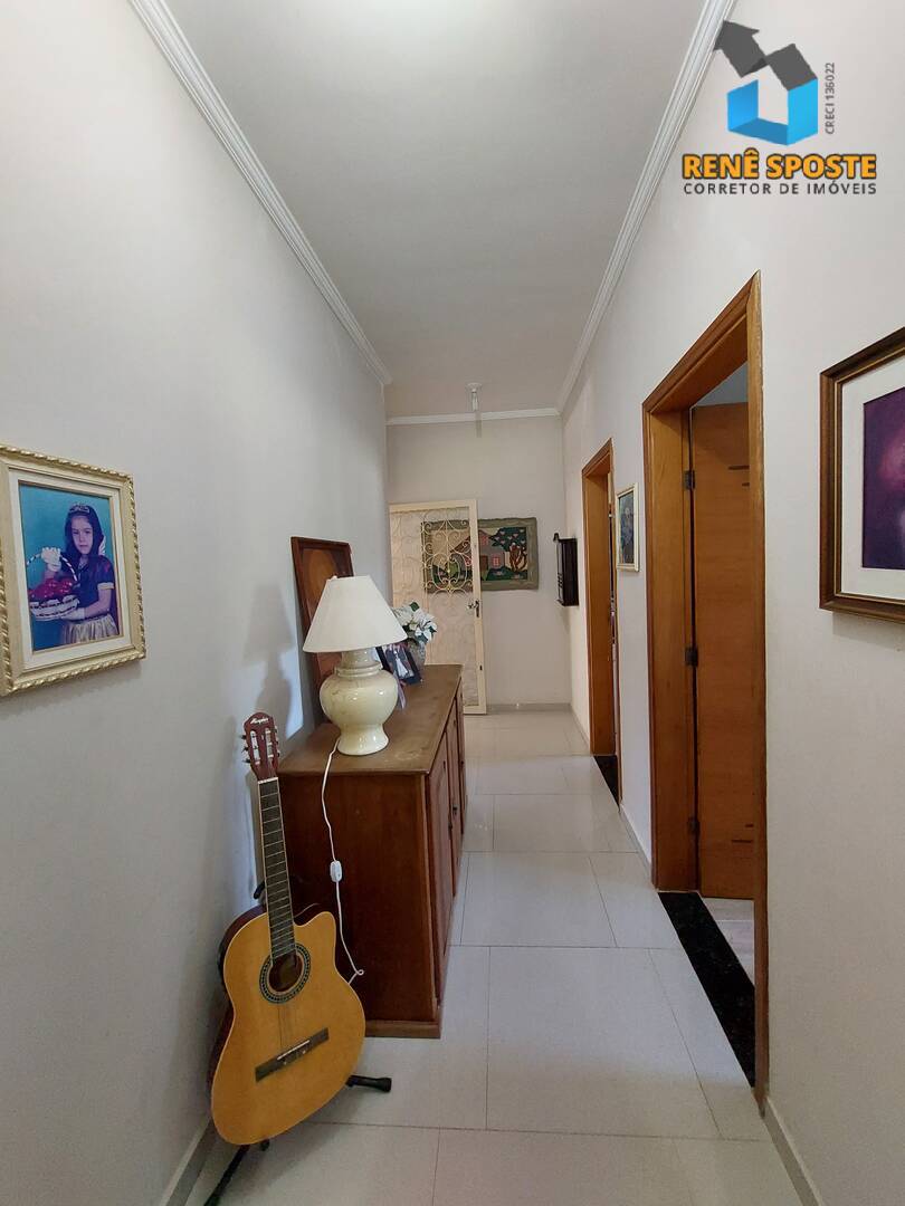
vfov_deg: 106.2
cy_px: 603
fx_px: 453
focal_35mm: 13
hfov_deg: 89.9
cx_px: 452
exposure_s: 1/33
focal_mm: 1.74
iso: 320
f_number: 2.2
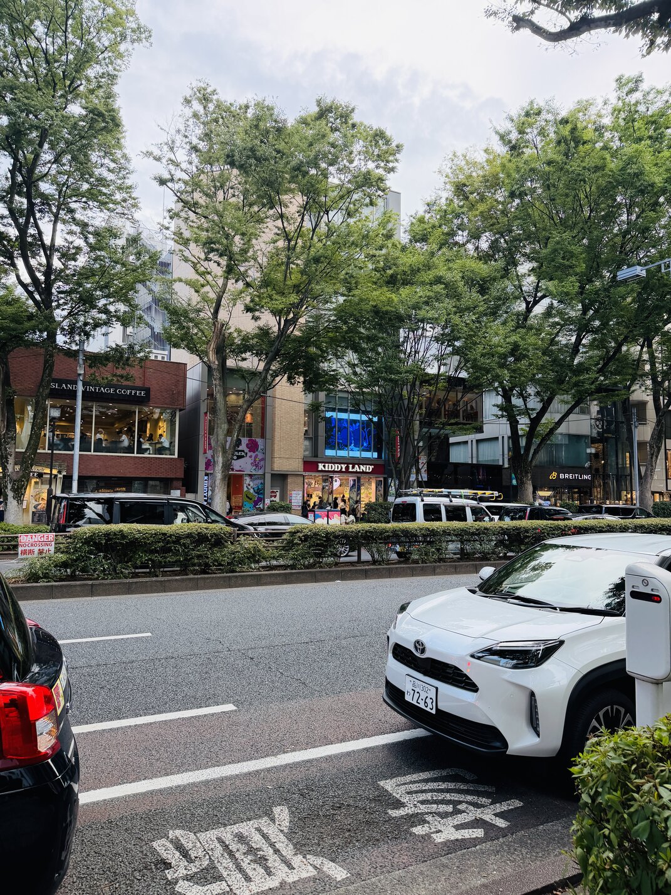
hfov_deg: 56.8
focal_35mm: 24
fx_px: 620
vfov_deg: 71.6
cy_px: 448
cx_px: 336
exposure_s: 1/273
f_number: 1.78
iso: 80
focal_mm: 6.76
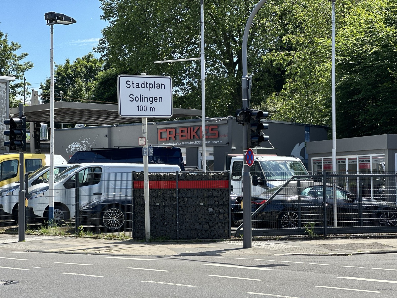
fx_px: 883
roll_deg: +0.0
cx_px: 198
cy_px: 149
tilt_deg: +2.0
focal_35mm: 77
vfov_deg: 19.1
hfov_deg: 25.3
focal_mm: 9
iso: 32
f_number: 2.8
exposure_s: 1/342
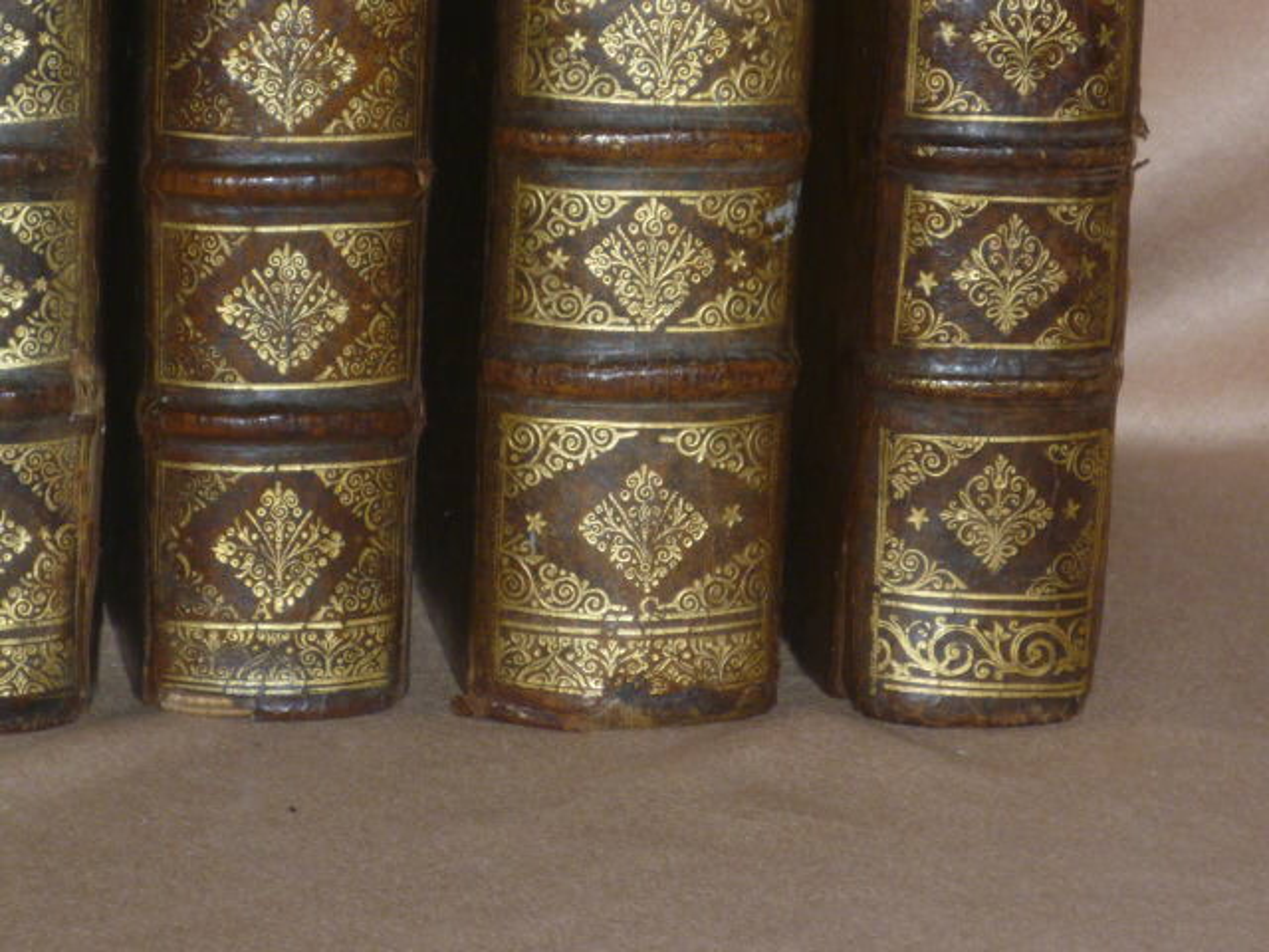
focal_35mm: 150
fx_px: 5499
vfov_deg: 9.9
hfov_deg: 13.2
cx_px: 634
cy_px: 476
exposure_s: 1/40
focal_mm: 13.6
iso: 125
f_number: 5.6
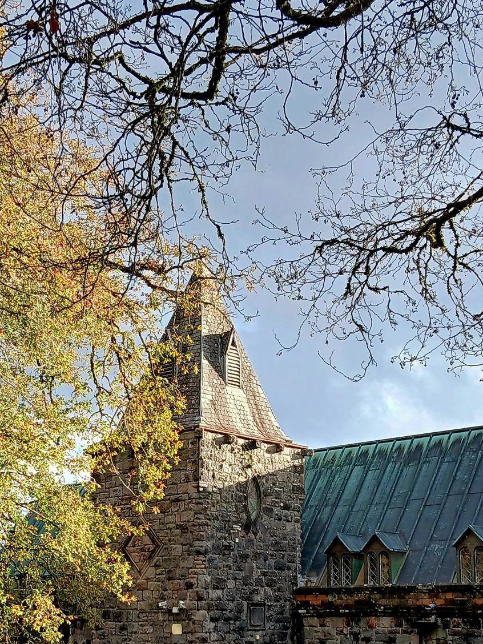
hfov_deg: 24.8
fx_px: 1098
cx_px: 201
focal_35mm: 59
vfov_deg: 32.1
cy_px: 476
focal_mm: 3.98
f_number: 1.8
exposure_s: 1/101
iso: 25
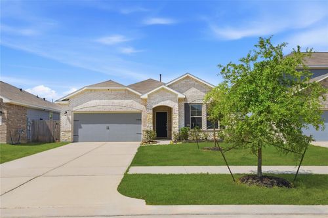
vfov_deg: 43.6
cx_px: 164
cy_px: 109
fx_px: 273
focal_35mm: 30
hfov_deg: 61.9
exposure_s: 1/4000
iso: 400
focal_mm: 30
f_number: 9
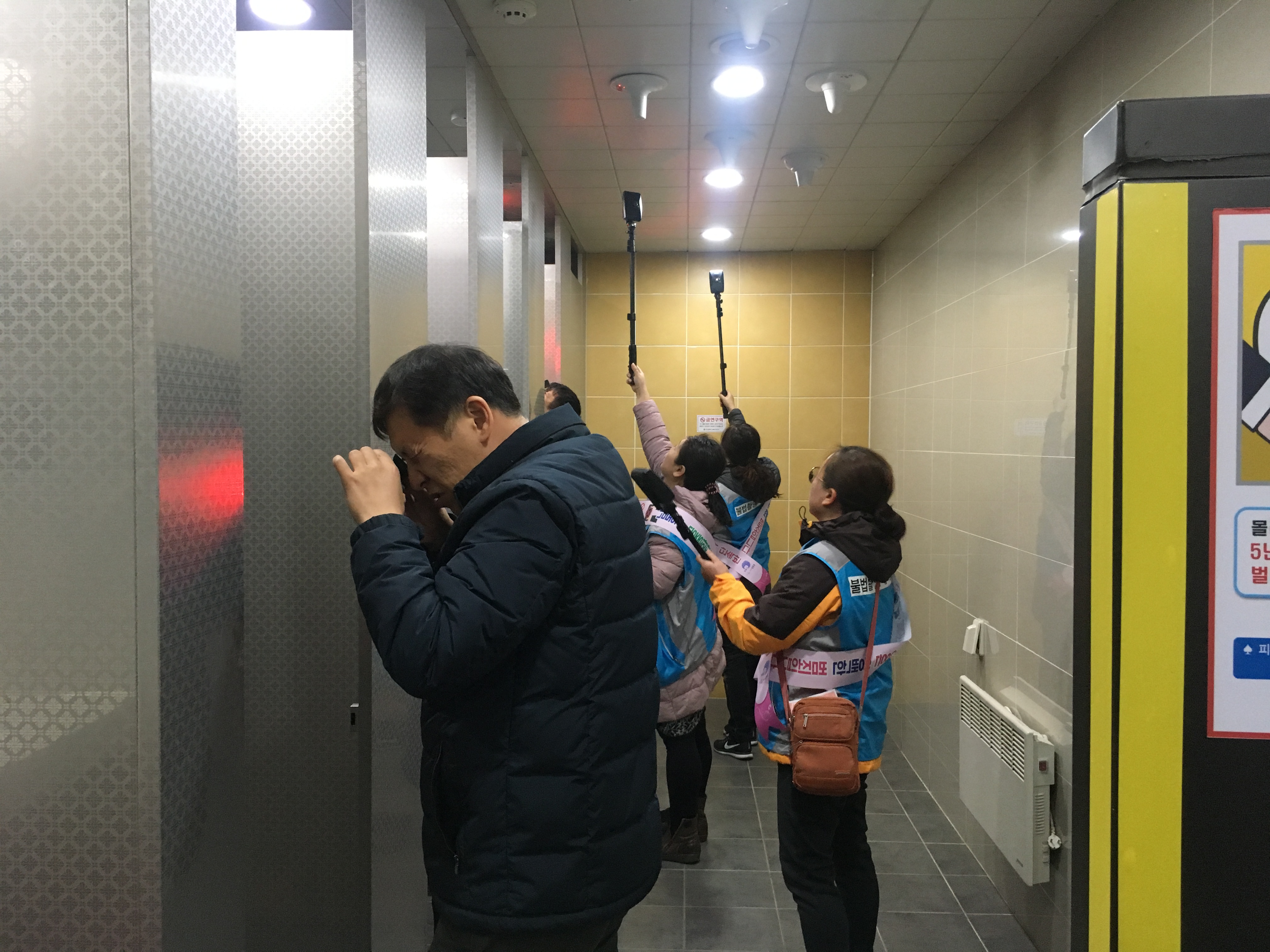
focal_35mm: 29
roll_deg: +0.4
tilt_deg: -2.0
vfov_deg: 48.2
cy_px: 476
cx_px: 635
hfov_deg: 61.7
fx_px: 1064
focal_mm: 4.15
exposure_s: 1/30
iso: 160
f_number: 2.2
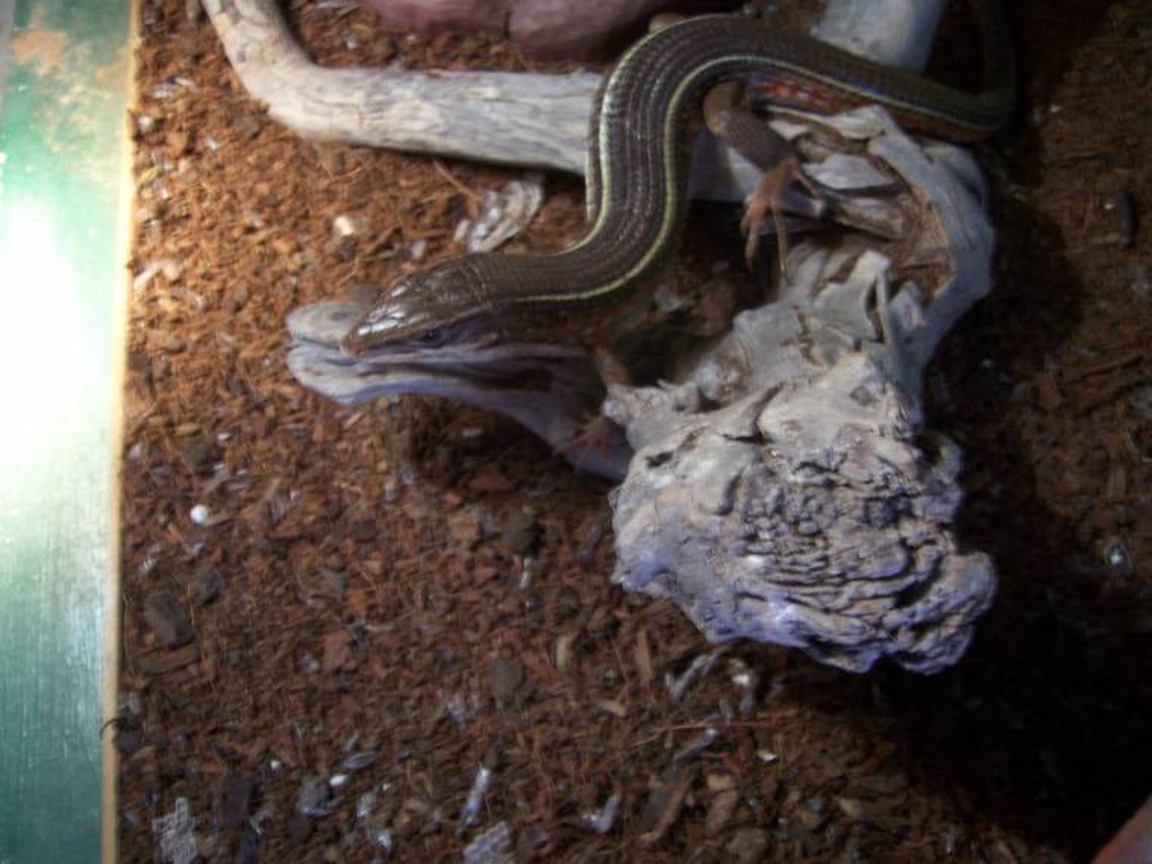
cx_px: 576
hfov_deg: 51.4
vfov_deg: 39.7
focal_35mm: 36
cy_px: 432
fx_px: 1198
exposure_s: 1/8
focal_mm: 6
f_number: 3
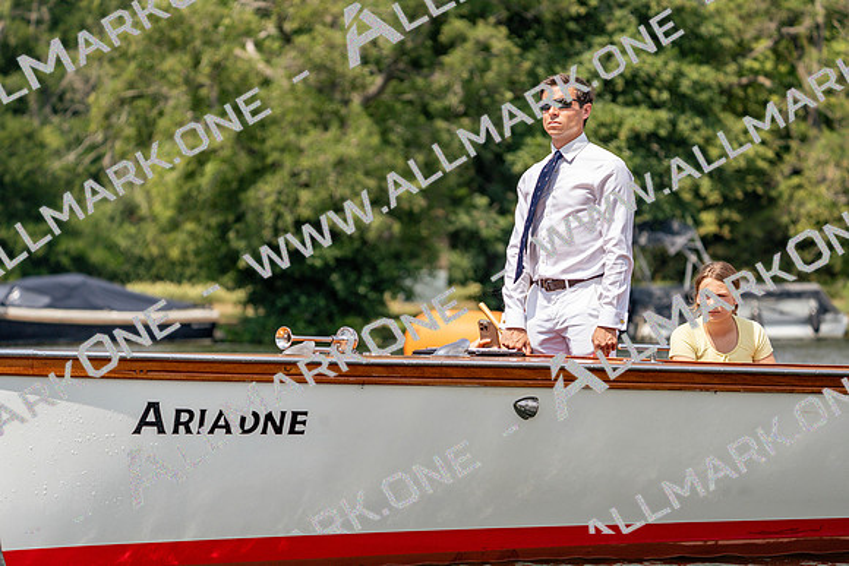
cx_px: 424
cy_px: 283
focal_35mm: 209
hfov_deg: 9.8
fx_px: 4930
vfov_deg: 6.6
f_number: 5.6
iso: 200
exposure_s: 1/1600
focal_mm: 209
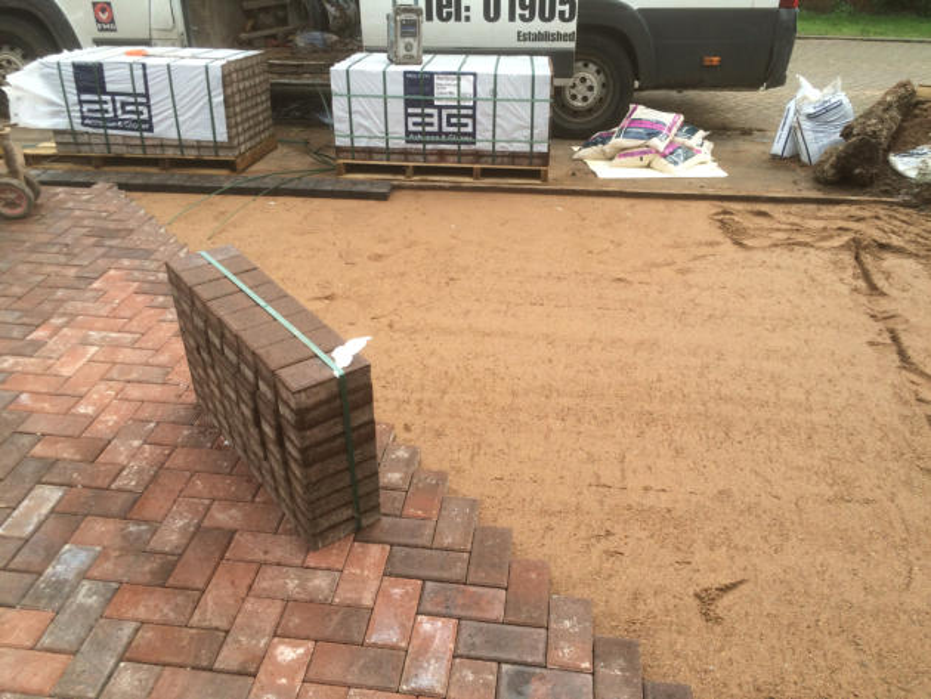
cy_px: 350
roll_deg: +0.4
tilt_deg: -29.4
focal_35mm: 29
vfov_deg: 48.3
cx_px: 466
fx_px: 780
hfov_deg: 61.6
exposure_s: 1/293
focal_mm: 4.15
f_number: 2.2
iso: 32
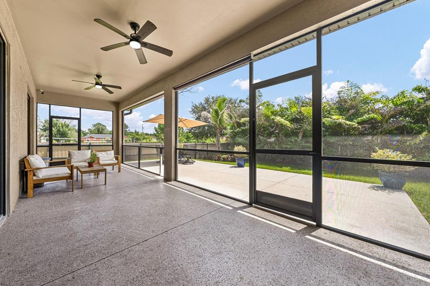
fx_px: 155
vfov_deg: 85.4
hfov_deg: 108.1
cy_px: 139
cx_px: 200
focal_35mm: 13
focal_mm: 12
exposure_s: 1/30
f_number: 9
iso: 200
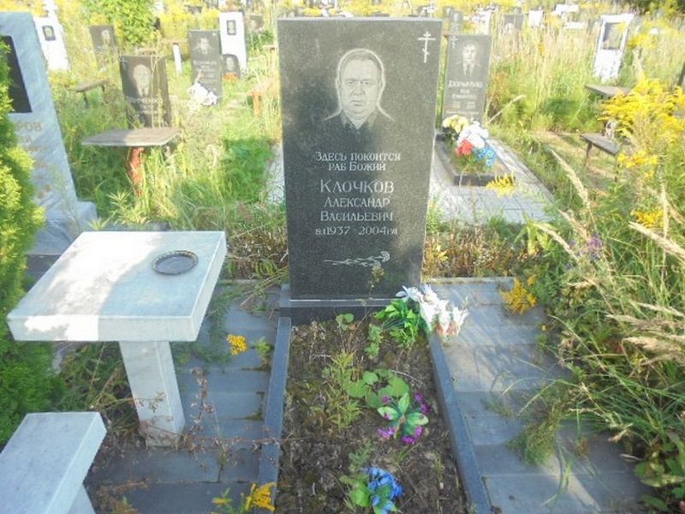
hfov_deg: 67.3
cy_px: 257
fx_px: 515
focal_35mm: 26
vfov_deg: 53.1
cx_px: 342
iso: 100
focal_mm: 4.6
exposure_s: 1/160
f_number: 11.5
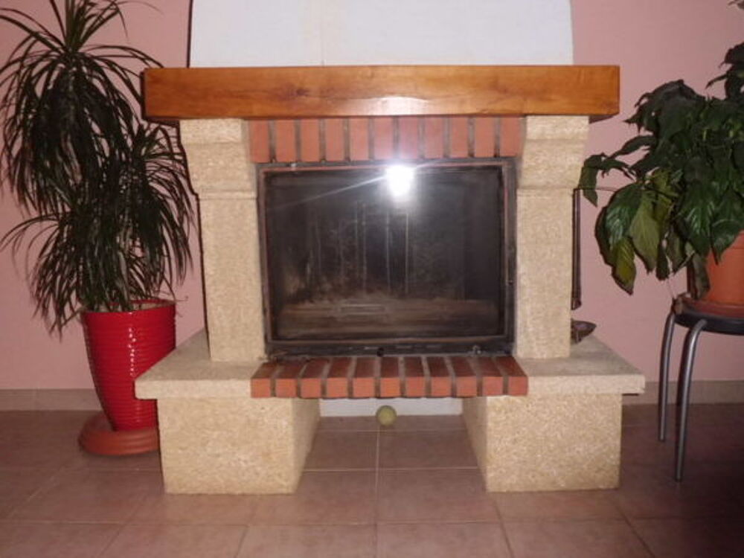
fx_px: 666
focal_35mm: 31
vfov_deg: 45.4
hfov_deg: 58.4
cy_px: 279
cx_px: 372
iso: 200
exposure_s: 1/60
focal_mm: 5.5
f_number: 2.9
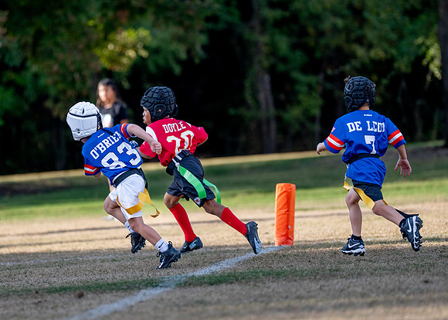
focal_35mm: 323
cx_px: 187
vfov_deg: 4.5
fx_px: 4108
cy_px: 140
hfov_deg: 6.2
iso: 250
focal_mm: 200
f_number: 2.8
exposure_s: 1/3200
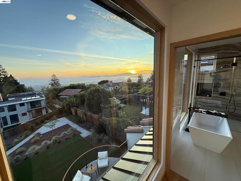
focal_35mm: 14
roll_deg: +2.8
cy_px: 90
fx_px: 97
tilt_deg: -8.3
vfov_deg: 85.7
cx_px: 120
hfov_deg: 102.1
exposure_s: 1/99
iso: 250
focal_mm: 2.22
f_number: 2.2
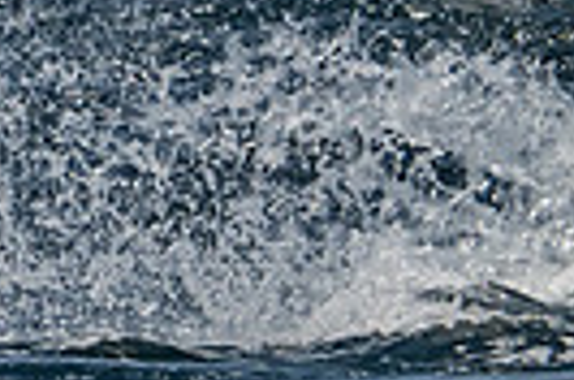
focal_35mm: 1812
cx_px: 813
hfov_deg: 1.1
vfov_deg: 0.8
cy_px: -413
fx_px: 28822
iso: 400
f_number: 6.3
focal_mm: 220
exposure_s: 1/4000
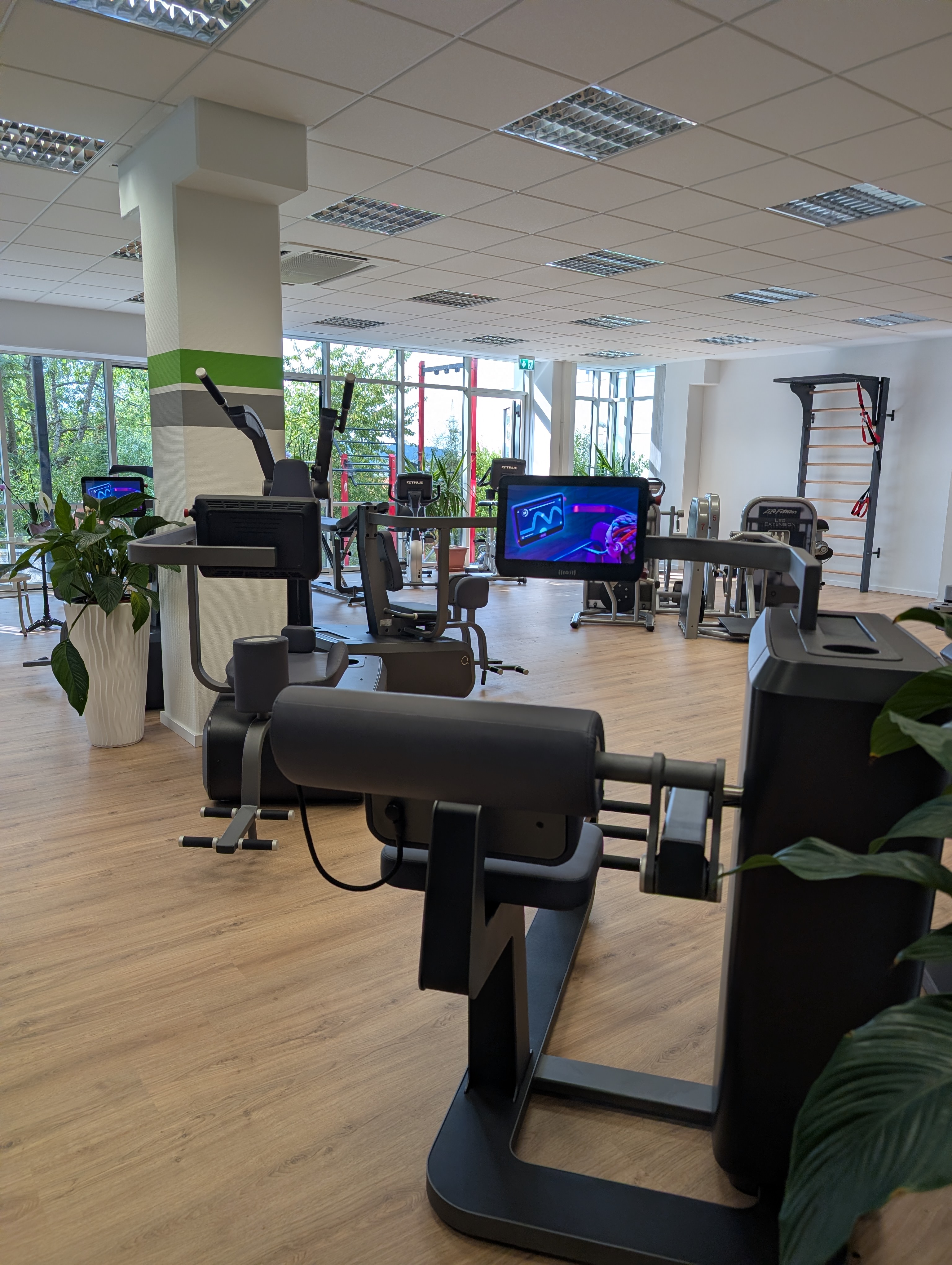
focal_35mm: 24
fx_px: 878
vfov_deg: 71.5
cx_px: 476
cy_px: 632
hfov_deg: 56.9
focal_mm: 6.9
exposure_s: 1/100
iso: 23
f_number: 1.68
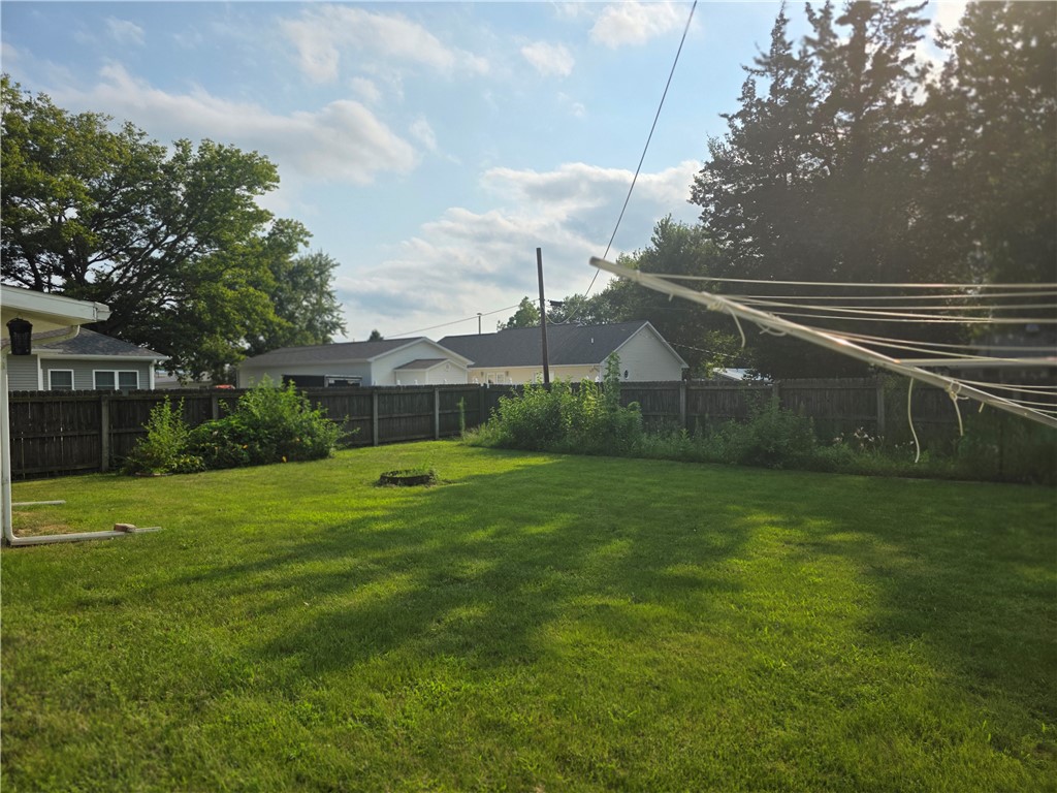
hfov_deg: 73.9
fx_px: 702
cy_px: 396
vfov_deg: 58.9
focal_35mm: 23
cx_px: 528
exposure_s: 1/7944
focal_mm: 6.3
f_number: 1.7
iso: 64
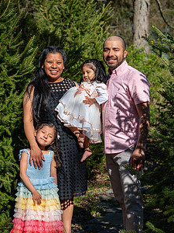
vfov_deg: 18.2
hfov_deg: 13.7
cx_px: 92
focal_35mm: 108
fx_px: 724
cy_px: 137
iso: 400
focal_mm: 75
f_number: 4.5
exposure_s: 1/3200
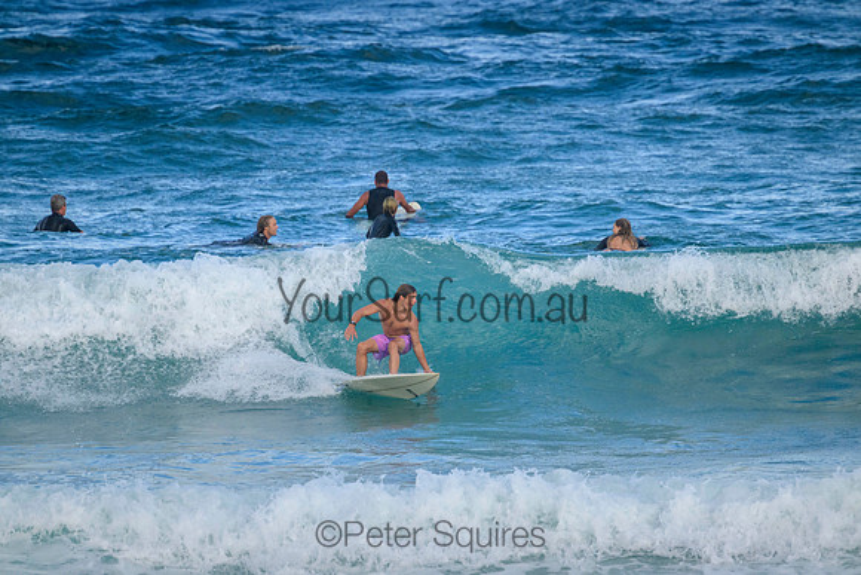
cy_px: 288
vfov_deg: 1.7
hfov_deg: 2.6
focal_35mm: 800
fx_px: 19137
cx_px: 430
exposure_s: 1/1600
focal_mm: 800
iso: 1800
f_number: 11
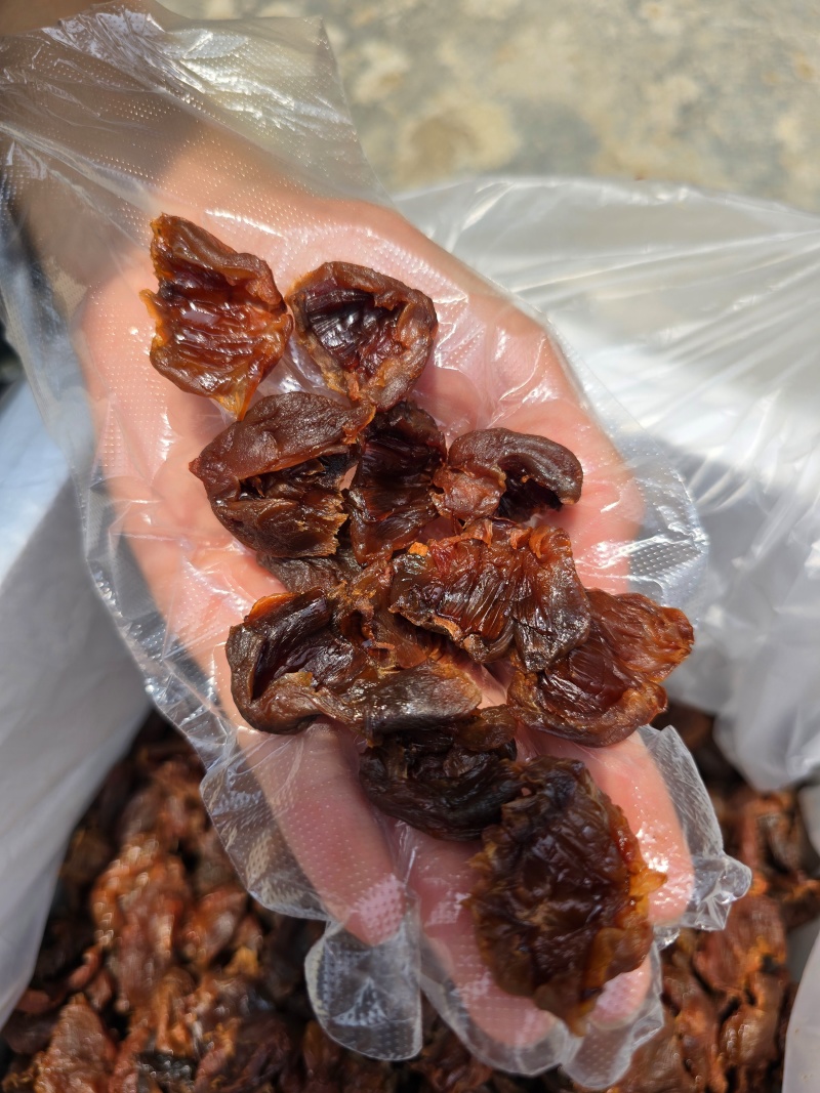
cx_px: 410
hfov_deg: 58.9
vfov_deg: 73.9
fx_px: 727
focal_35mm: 23
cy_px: 546
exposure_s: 1/1111
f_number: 1.7
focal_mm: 6.3
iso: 12
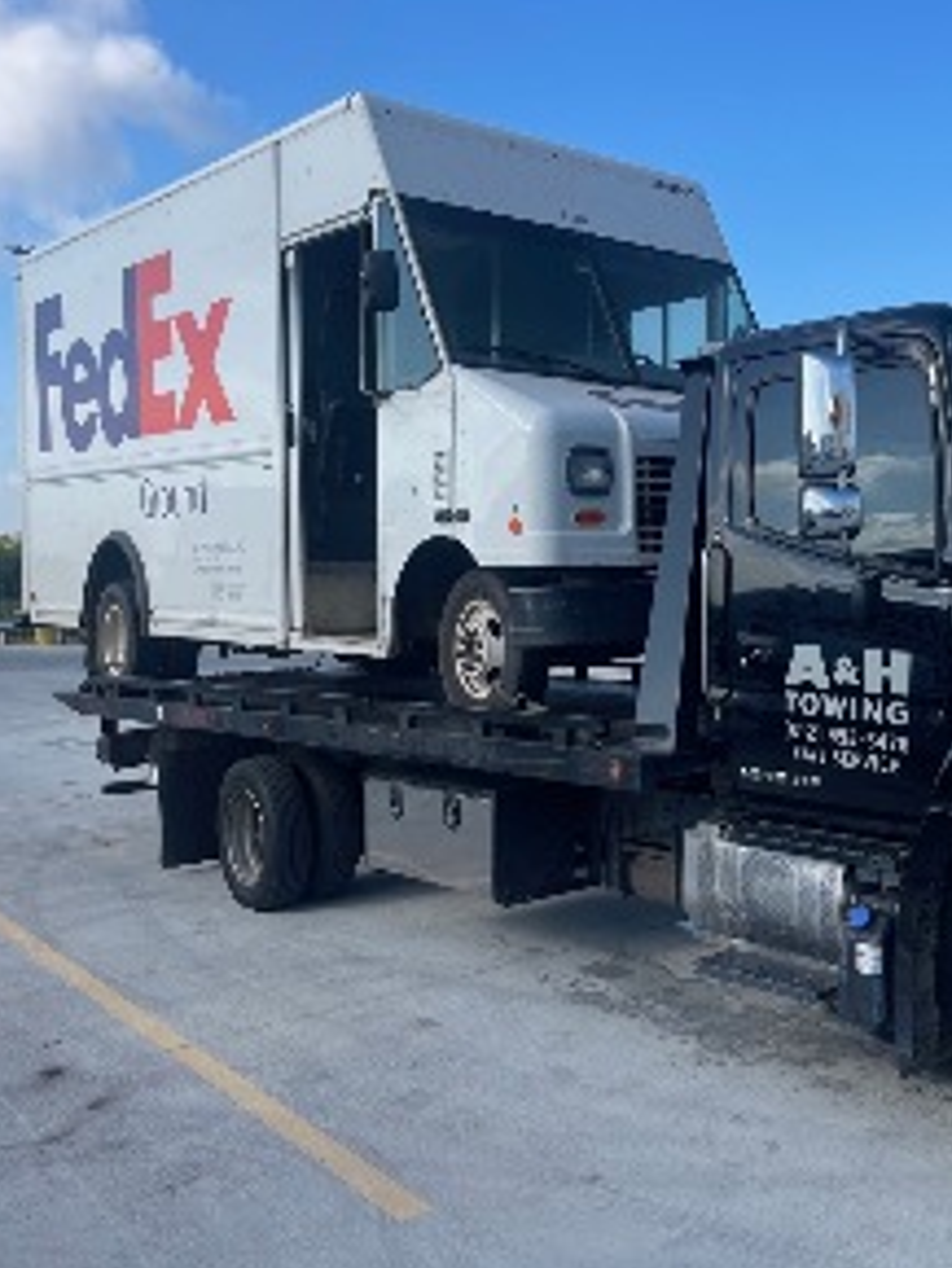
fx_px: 1319
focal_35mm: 36
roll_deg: +1.4
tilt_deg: -2.4
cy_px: 625
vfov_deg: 51.3
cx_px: 722
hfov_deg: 38.6
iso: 32
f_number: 1.6
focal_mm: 5.1
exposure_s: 1/2165
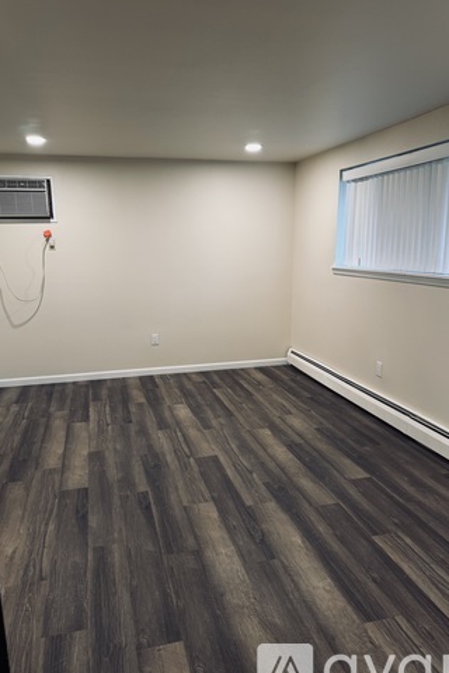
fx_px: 486
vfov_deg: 69.4
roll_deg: +0.4
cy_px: 349
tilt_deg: -12.5
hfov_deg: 49.6
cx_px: 221
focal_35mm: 26
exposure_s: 1/60
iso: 125
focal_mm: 6.76
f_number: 1.78
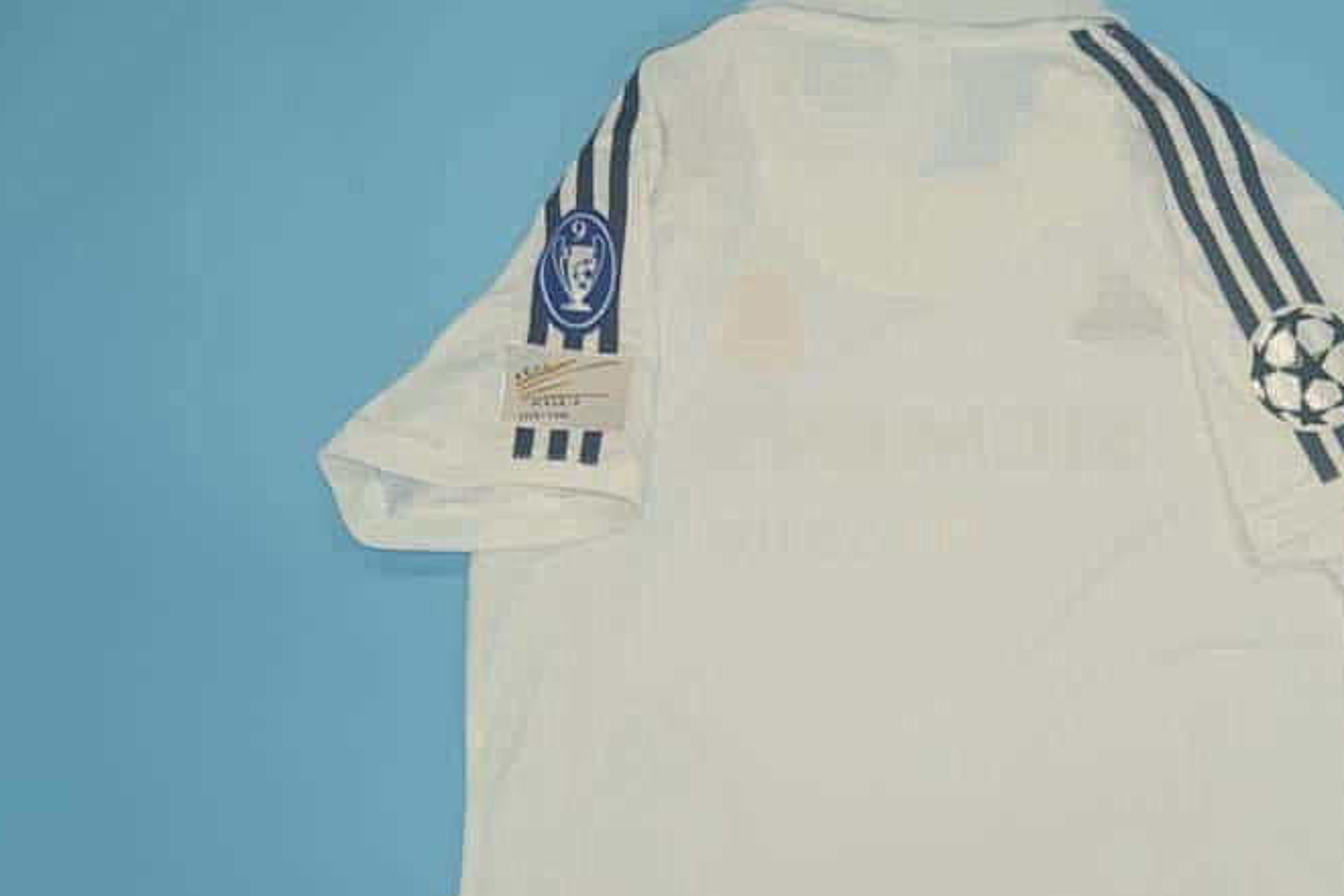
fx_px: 2016
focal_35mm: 54
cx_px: 910
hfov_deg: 36.4
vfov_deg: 24.9
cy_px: 633
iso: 200
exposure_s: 1/200
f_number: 4.5
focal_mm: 22
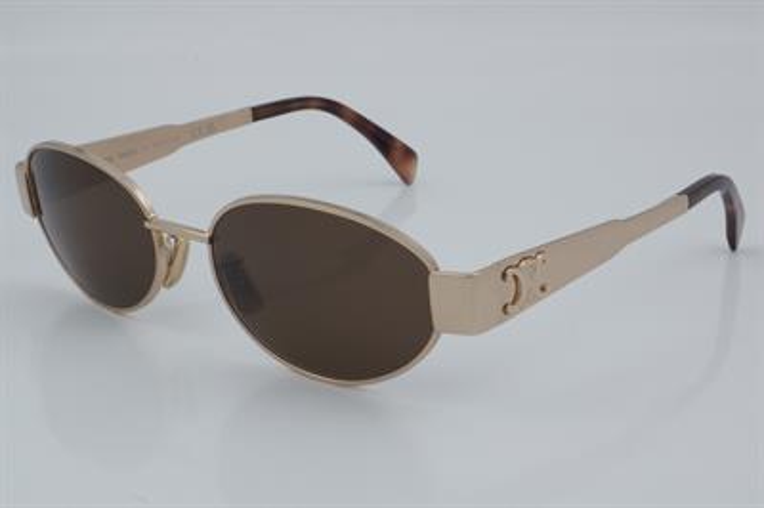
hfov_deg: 27.0
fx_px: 1590
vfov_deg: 18.2
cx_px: 382
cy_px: 254
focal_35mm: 75
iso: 100
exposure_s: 1/4
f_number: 32
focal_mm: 50
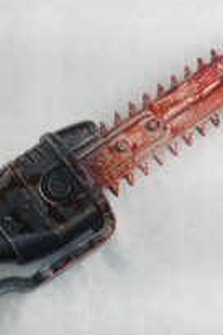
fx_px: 492
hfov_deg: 24.6
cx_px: 13
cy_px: 212
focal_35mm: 53
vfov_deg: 37.3
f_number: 1.8
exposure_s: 1/100
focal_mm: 3.98
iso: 25
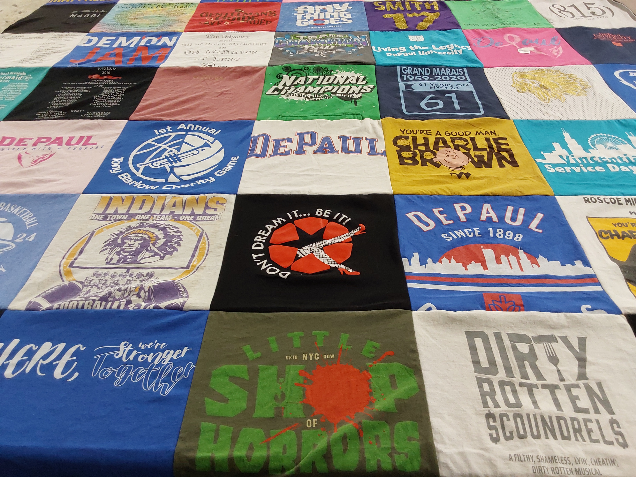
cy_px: 238
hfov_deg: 63.4
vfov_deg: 49.7
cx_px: 318
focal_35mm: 28
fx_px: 514
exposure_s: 1/50
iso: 100
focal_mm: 2.91
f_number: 1.9
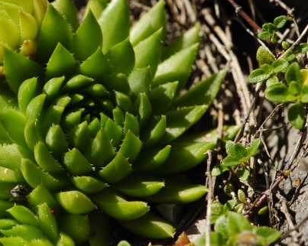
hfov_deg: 8.1
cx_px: 5
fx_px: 2168
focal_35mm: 238
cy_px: 51
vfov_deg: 6.5
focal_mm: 85
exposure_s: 1/250
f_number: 8
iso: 100
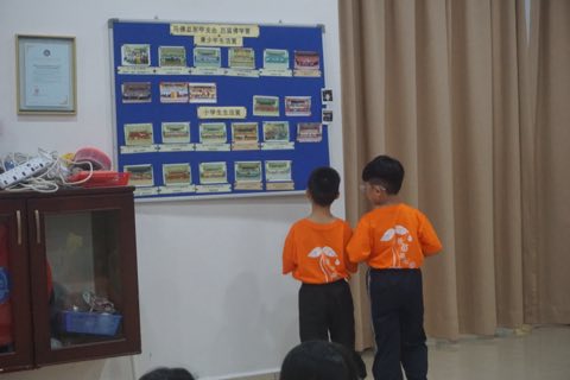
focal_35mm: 69
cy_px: 190
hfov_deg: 29.2
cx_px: 285
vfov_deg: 19.7
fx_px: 1092
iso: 3200
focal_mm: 46
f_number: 5.6
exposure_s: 1/160
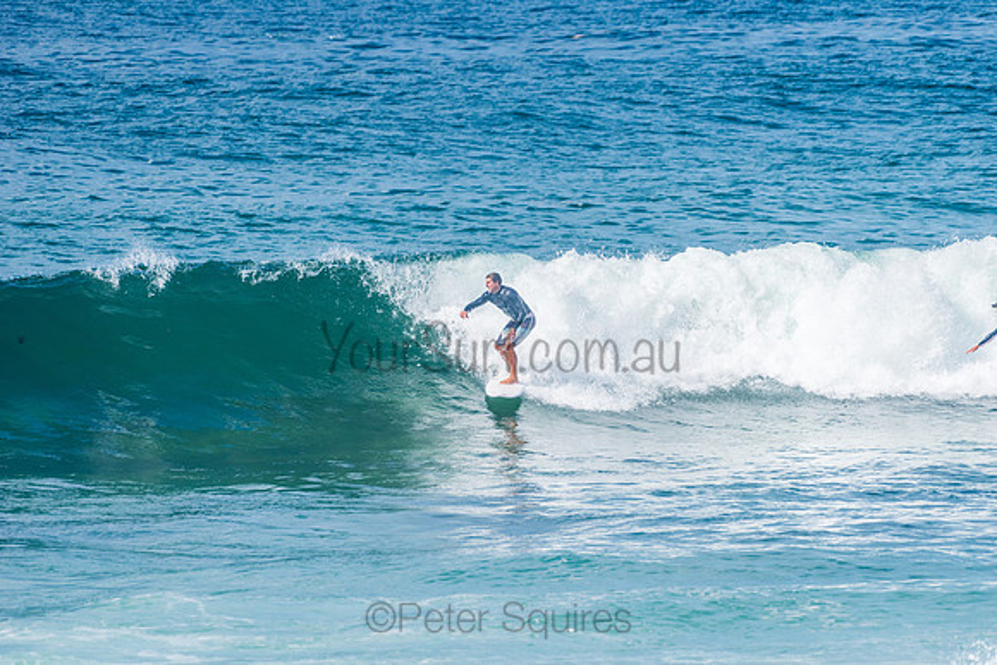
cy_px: 332
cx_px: 498
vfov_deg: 2.8
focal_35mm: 500
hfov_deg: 4.1
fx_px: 13850
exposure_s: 1/2000
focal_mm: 500
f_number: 5.6
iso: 220
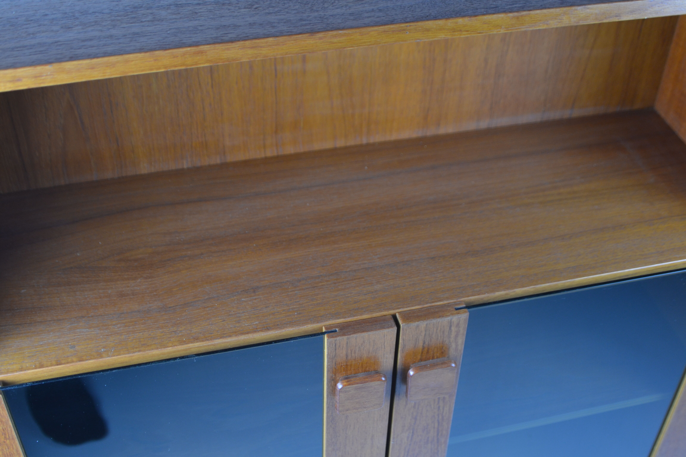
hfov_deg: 37.9
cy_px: 228
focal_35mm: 52
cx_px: 343
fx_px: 1000
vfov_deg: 25.8
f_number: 3.8
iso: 400
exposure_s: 1/20
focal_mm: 35
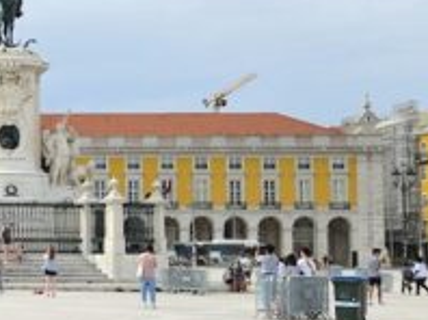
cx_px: -175
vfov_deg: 15.9
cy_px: 169
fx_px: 1148
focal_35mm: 93
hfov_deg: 19.0
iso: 25
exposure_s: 1/2186
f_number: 1.8
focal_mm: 5.4
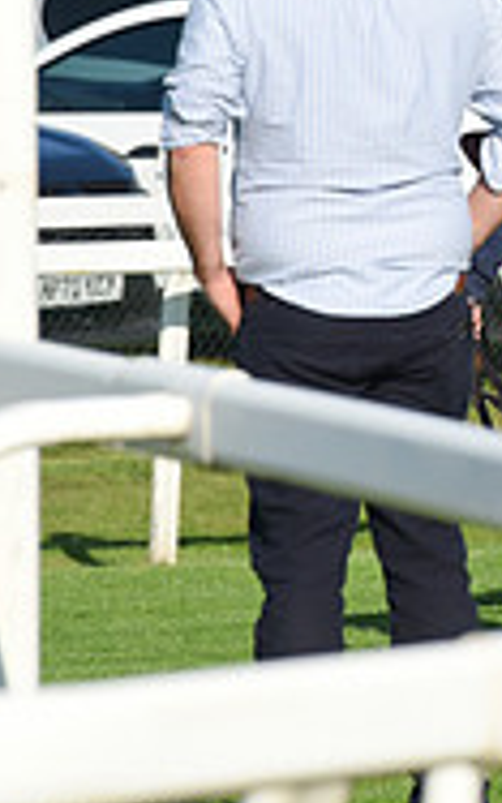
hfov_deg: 2.1
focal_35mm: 632
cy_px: 6
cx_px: 1197
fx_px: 13824
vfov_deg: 3.3
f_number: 6.3
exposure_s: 1/3200
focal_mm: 200
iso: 640
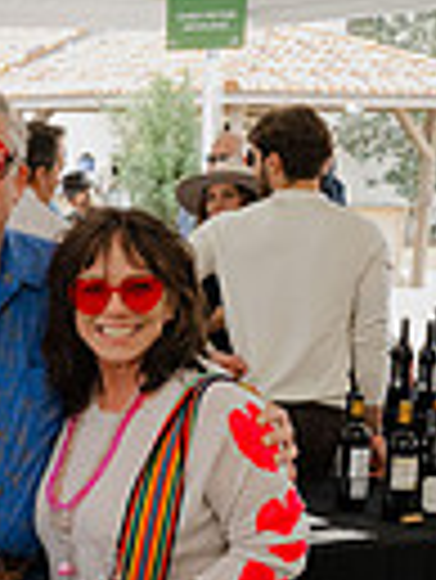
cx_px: -400
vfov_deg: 18.4
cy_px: 447
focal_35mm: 106
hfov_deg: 12.5
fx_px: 1777
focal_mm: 24.5
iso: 2800
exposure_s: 1/320
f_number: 5.6
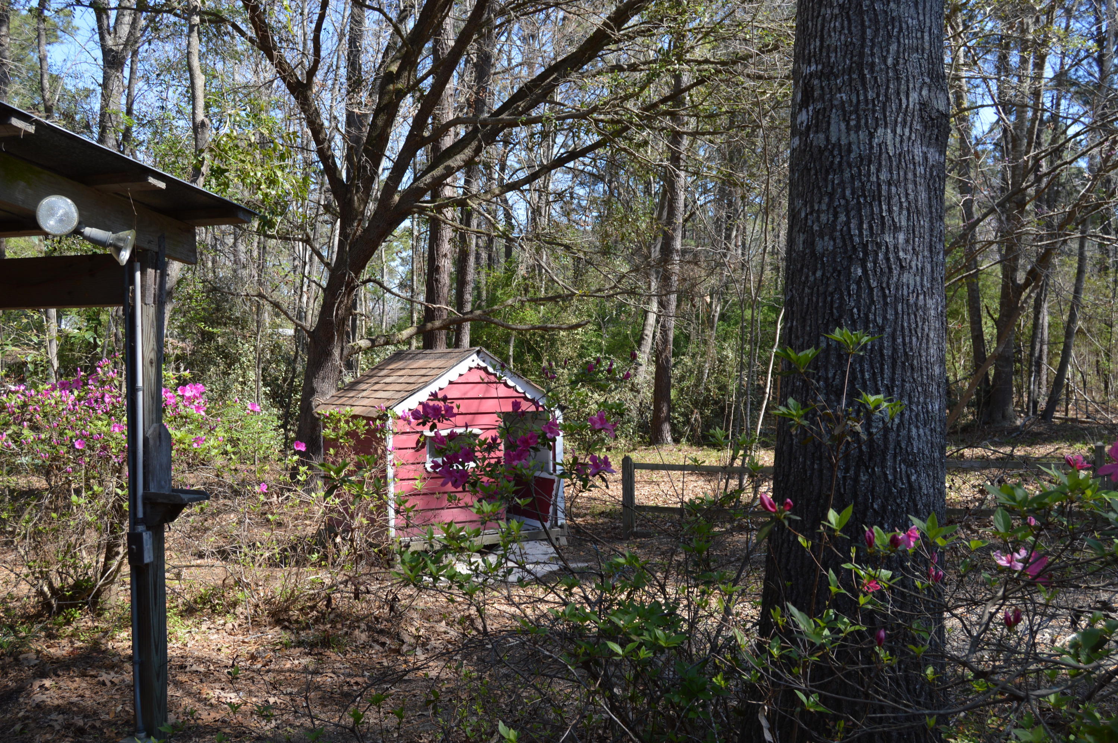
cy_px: 372
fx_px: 1117
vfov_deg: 36.8
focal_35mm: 36
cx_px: 559
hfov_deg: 53.2
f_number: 5.6
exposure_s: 1/125
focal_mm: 24
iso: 100
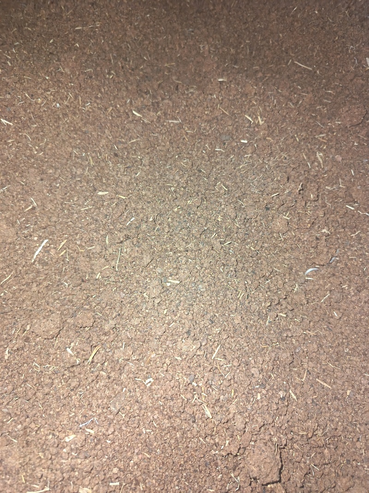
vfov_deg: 71.6
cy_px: 246
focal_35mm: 24
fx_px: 341
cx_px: 184
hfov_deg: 56.8
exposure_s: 1/33.3
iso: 3056
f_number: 1.75
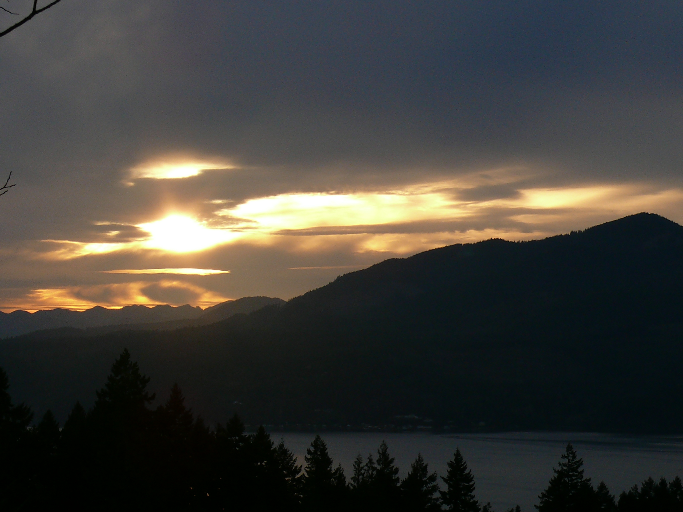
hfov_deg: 16.3
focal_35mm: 121
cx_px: 342
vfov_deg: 12.2
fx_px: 2387
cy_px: 256
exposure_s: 1/200
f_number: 5.6
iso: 100
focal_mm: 14.7
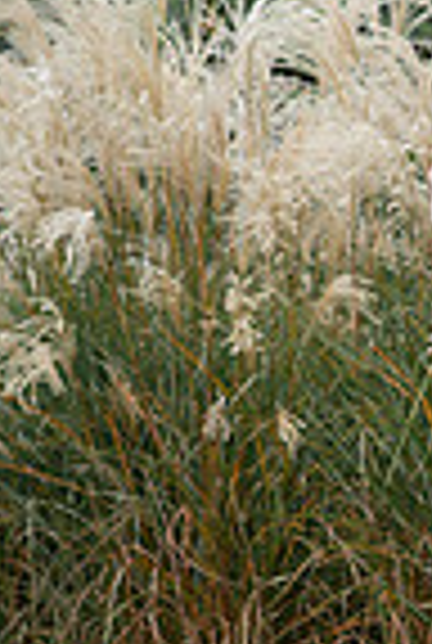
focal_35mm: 267
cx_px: 504
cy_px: 387
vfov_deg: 7.7
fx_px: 4783
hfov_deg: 5.2
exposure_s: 1/1250
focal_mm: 85
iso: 160
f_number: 2.8
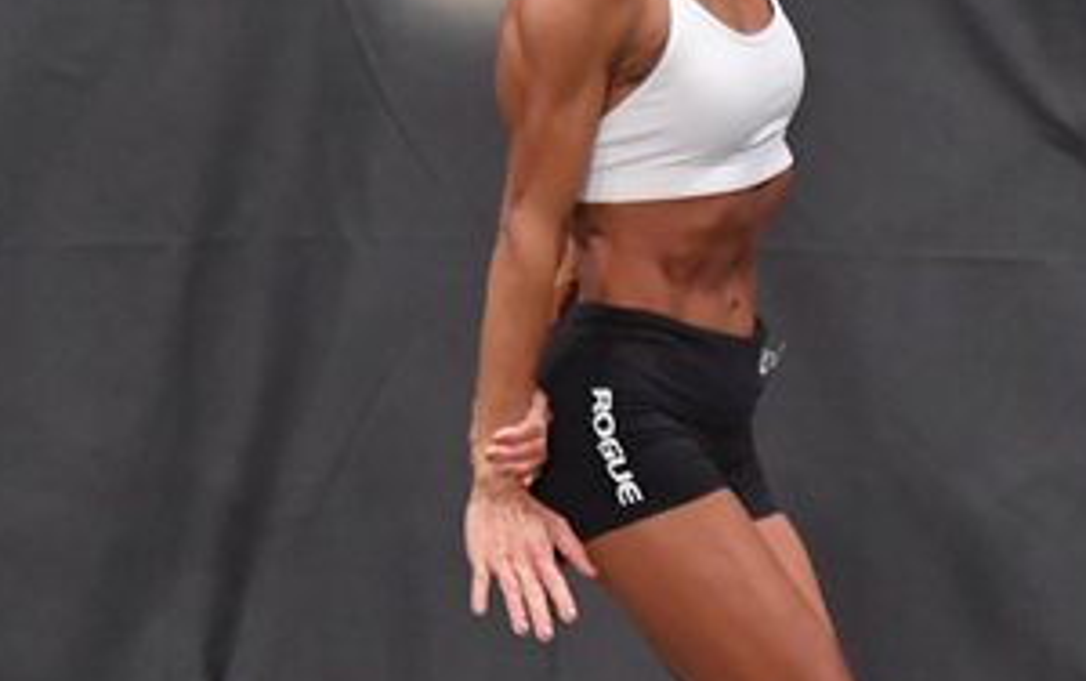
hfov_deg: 3.5
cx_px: 1262
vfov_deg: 2.2
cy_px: 384
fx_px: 17535
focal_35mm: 592
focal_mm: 150
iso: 6400
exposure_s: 1/400
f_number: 5.6
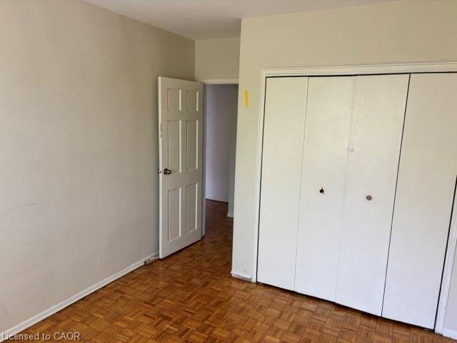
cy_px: 172
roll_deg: -2.2
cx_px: 228
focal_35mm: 26
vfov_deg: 53.1
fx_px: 343
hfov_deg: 67.3
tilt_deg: -9.3
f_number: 1.6
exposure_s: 1/90
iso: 125
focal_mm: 5.96
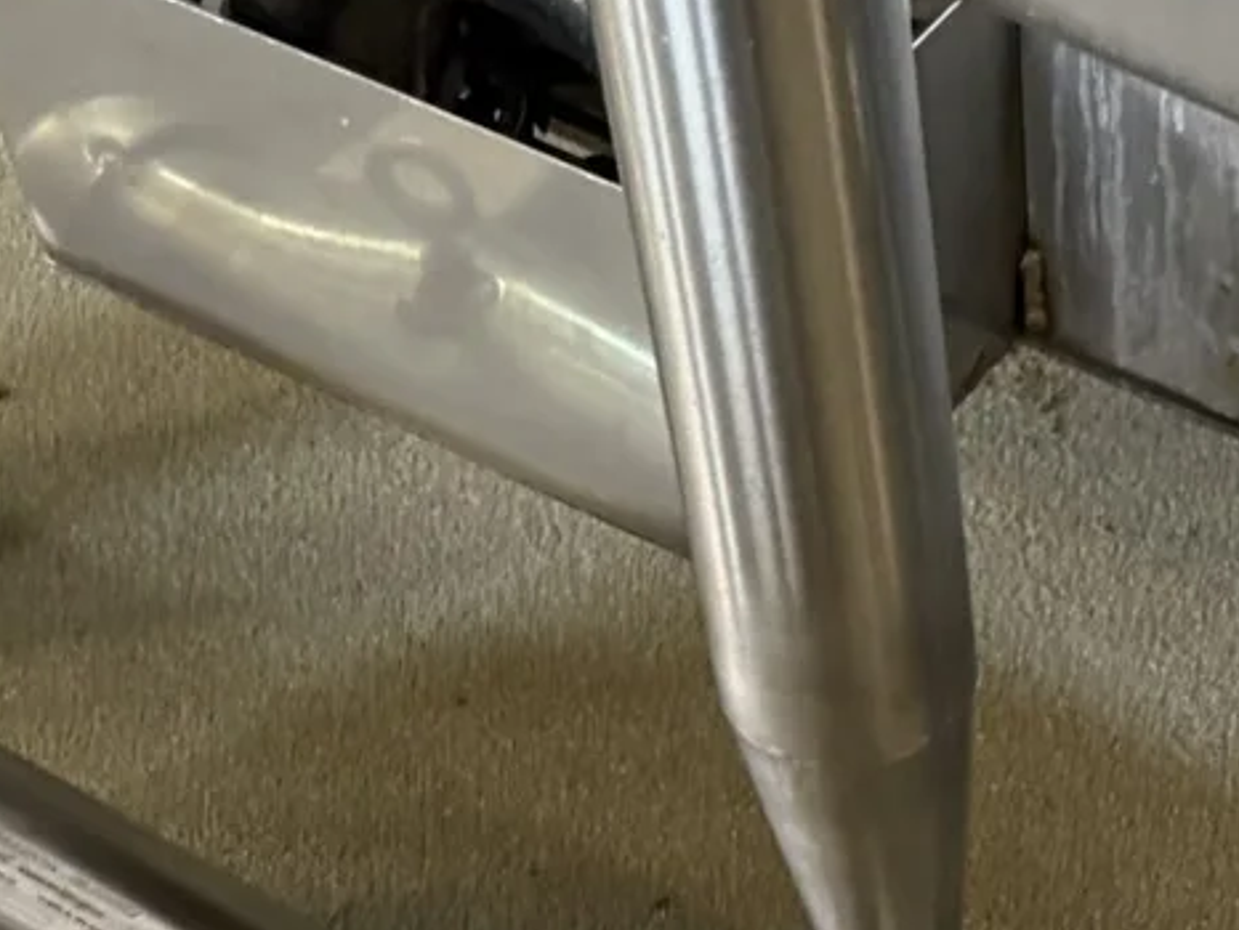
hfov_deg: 18.5
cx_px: 1271
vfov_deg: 14.2
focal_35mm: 103
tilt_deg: -51.2
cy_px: 893
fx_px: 3689
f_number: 1.78
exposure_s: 1/60
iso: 800
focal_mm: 6.76
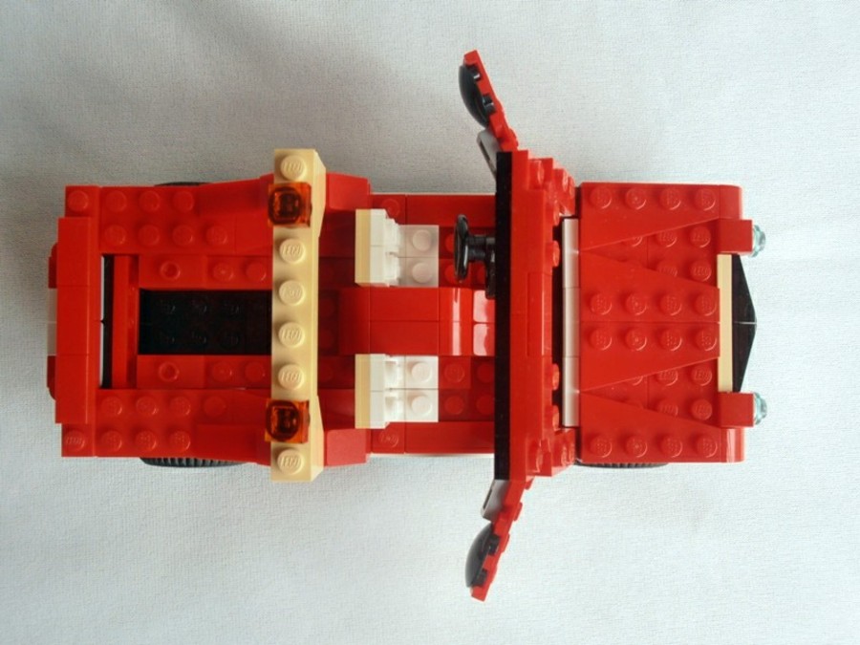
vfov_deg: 38.7
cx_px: 430
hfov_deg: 50.1
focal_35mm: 37
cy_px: 322
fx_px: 919
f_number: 3.9
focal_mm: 6.61
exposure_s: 1/40
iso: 80
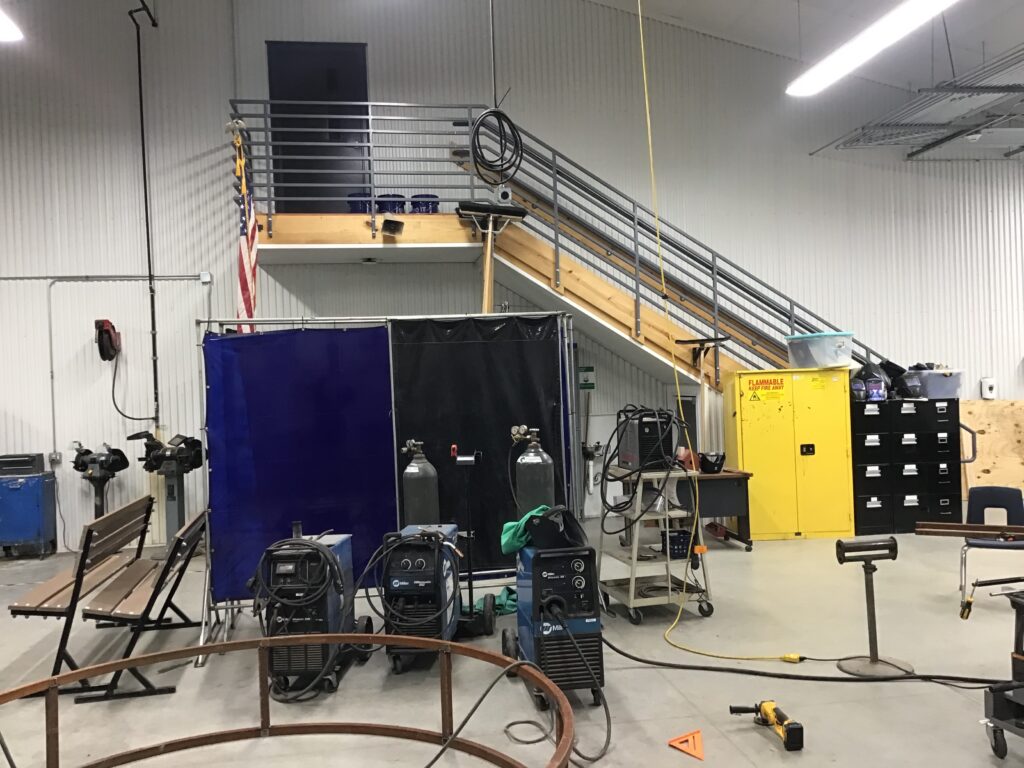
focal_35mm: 31
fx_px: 917
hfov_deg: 58.4
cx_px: 512
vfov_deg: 45.4
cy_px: 384
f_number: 2.4
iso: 100
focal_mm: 3.3
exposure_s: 1/30
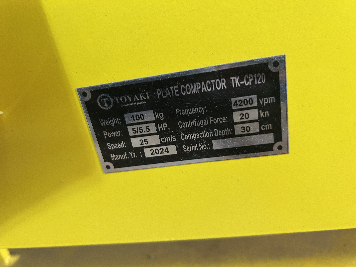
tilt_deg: -26.2
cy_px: 134
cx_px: 178
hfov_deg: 67.3
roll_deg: +12.1
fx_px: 267
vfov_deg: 53.1
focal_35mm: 26
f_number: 1.5
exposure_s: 1/50
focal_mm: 5.7
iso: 250
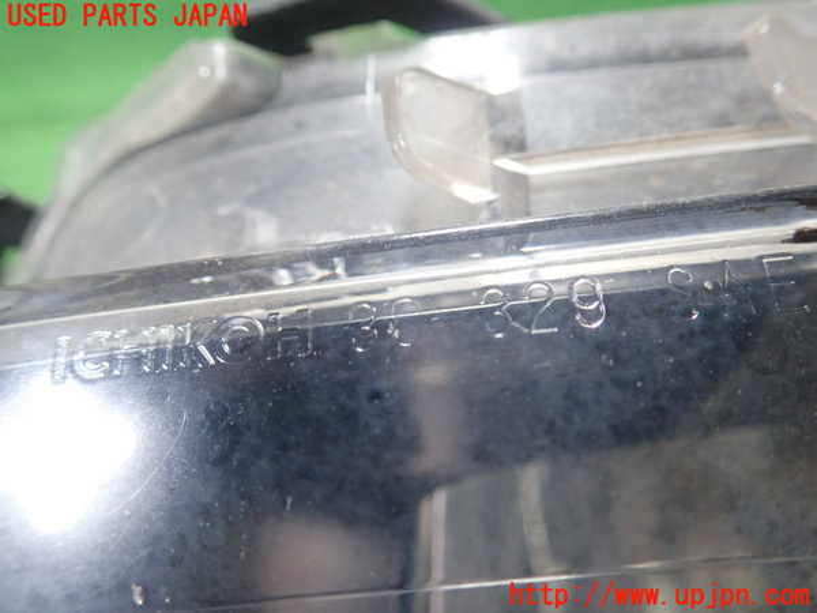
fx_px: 708
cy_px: 306
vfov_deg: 46.8
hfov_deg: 60.0
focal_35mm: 30
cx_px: 408
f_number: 2.3
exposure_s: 1/125
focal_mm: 5.5
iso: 640
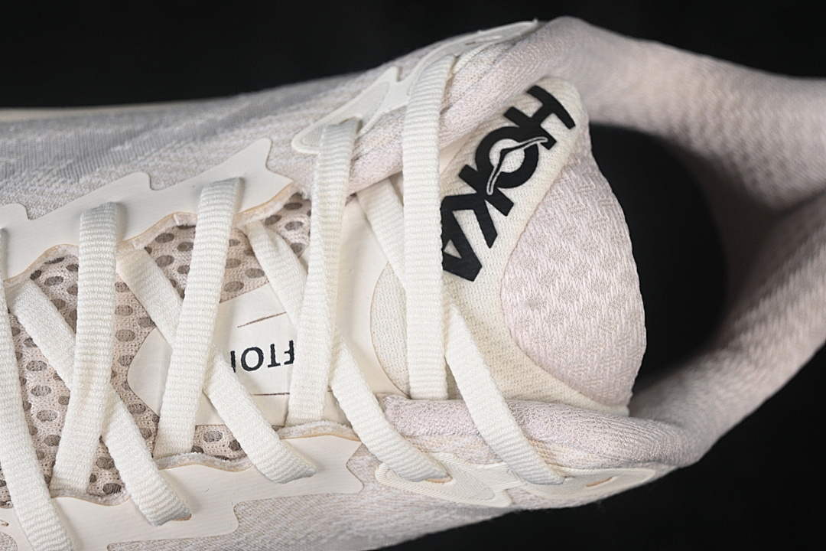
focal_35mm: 75
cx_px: 413
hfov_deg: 27.0
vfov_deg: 18.2
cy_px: 276
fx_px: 1721
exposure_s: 1/80
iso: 160
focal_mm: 50
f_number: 7.1
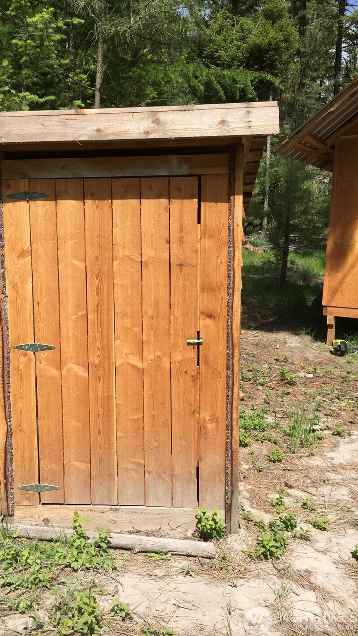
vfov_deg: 61.0
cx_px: 138
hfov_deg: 36.5
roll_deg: -2.9
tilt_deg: -5.2
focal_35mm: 32
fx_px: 540
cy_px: 319
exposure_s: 1/1883
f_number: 2.2
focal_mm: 4.15
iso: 32
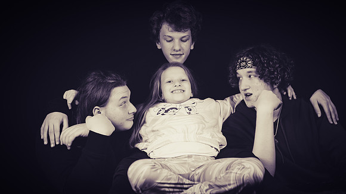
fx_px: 643
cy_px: 91
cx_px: 180
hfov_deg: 30.1
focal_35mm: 70
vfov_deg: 17.2
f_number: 2.8
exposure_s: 1/80
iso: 100
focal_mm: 60
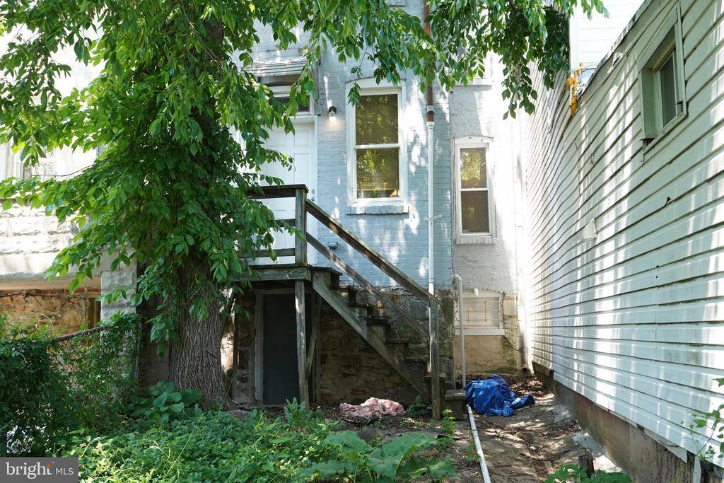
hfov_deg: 51.9
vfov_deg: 36.0
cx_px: 362
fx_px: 744
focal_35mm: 37
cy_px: 242
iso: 2500
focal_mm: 37
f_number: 8
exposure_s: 1/400
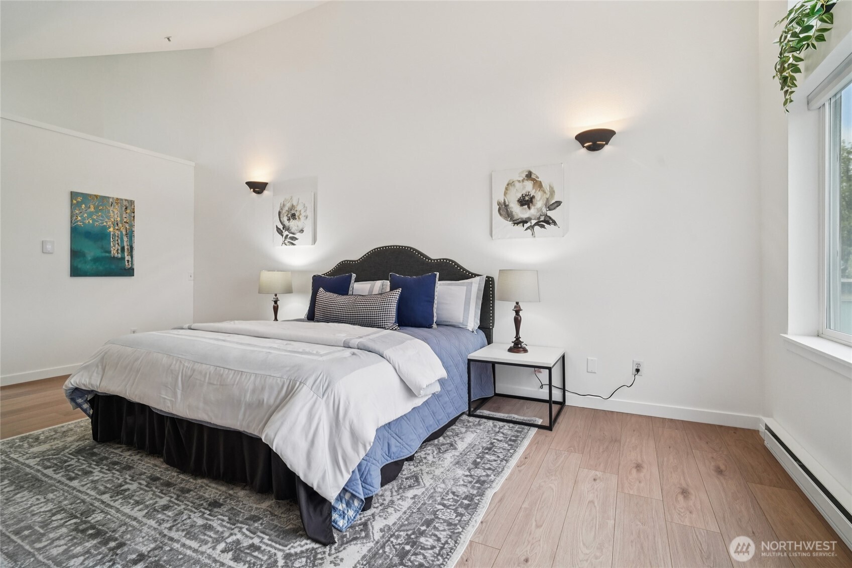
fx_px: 379
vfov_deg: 73.7
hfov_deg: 96.7
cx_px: 426
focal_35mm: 16
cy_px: 284
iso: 1600
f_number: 8
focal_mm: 16
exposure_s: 1/50
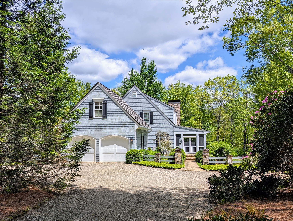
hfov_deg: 71.5
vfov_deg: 56.9
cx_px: 146
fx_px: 203
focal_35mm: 24
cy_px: 110
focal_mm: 6.9
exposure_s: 1/1259
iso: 20
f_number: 1.68
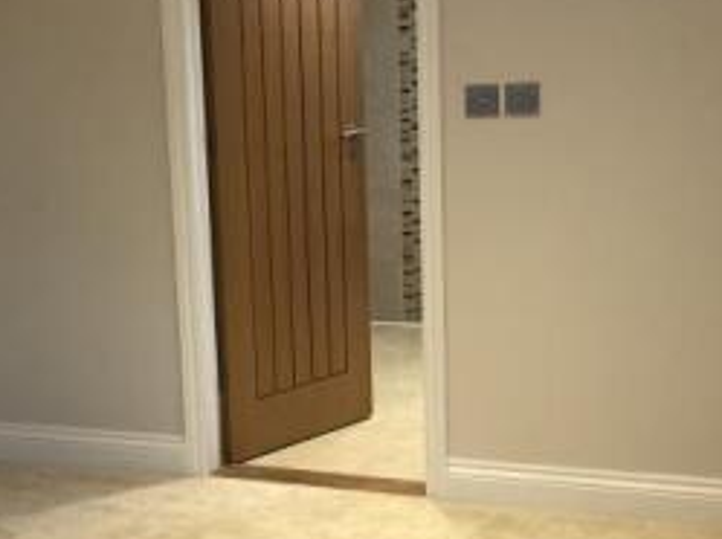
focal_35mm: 68
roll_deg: +2.9
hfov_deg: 28.2
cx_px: 181
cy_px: 288
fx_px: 1416
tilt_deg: -11.7
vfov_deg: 21.6
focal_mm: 3.99
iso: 32
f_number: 1.8
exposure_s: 1/33
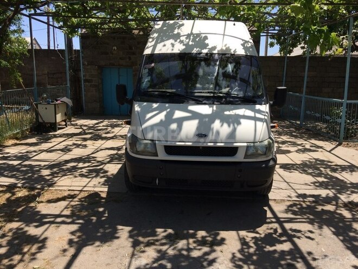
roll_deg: -1.5
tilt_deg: -8.4
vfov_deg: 48.2
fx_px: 300
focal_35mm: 29
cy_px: 134
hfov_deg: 61.7
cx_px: 179
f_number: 2.2
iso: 32
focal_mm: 4.15
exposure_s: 1/2053
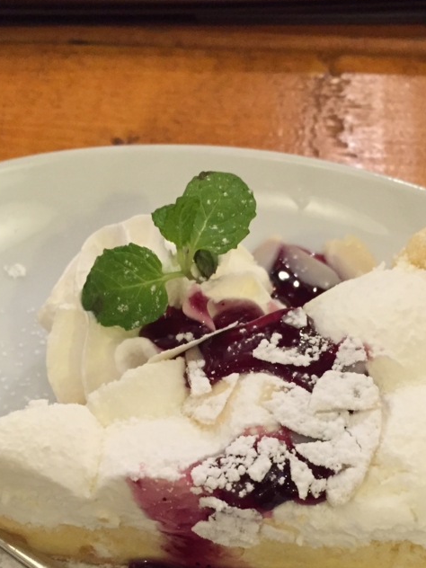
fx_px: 771
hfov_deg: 30.8
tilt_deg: -59.4
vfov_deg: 38.9
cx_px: 254
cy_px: 454
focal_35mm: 47
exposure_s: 1/33
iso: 320
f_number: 2.2
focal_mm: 4.15
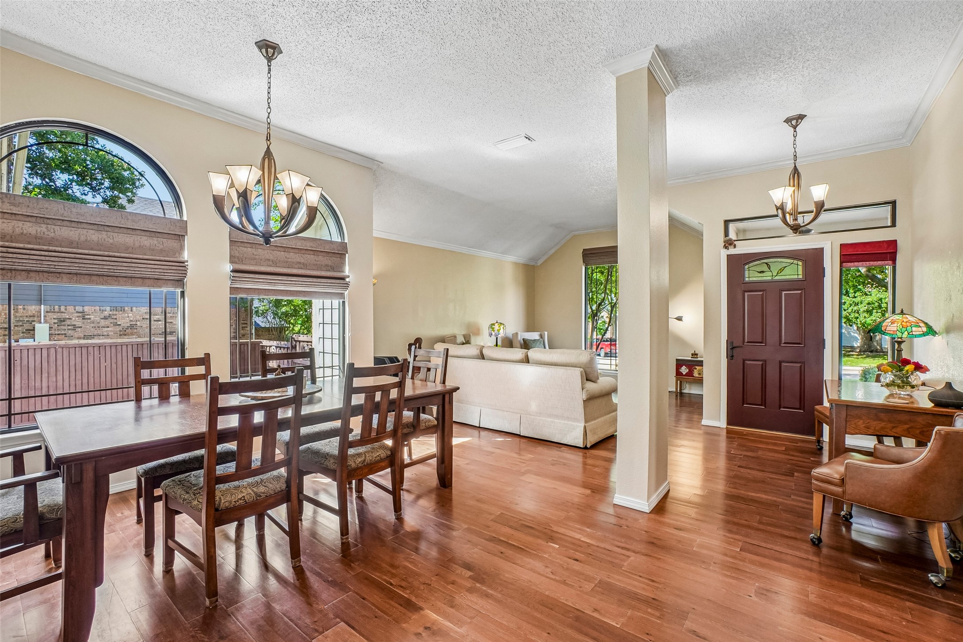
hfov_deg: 100.4
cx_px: 482
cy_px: 321
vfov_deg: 77.3
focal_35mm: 15
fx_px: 401
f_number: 8
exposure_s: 1/15
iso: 400
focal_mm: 10
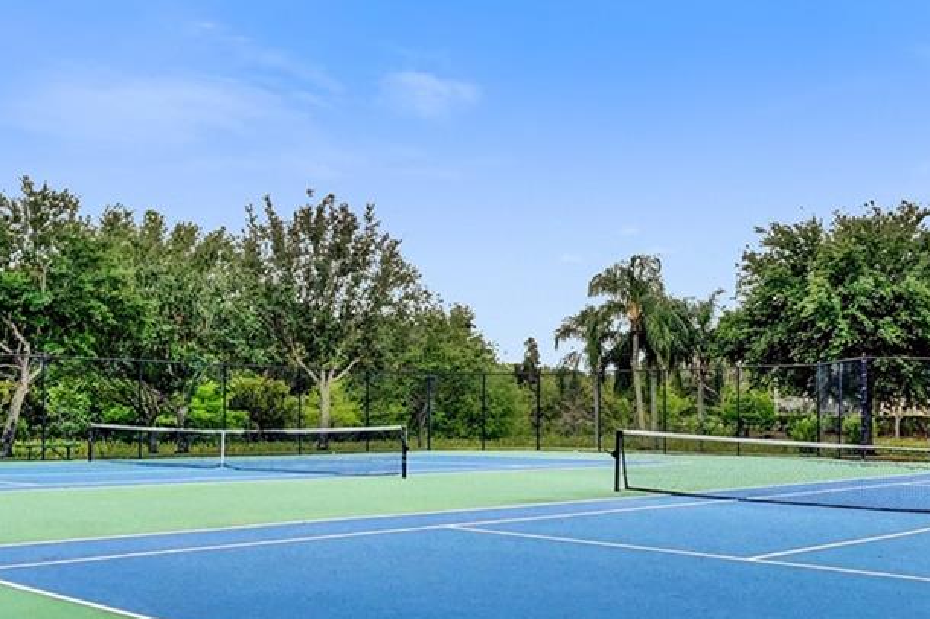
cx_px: 598
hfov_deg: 45.9
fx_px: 1084
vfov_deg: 31.7
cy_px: 395
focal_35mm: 42
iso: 1250
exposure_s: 1/500
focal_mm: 16
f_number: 18
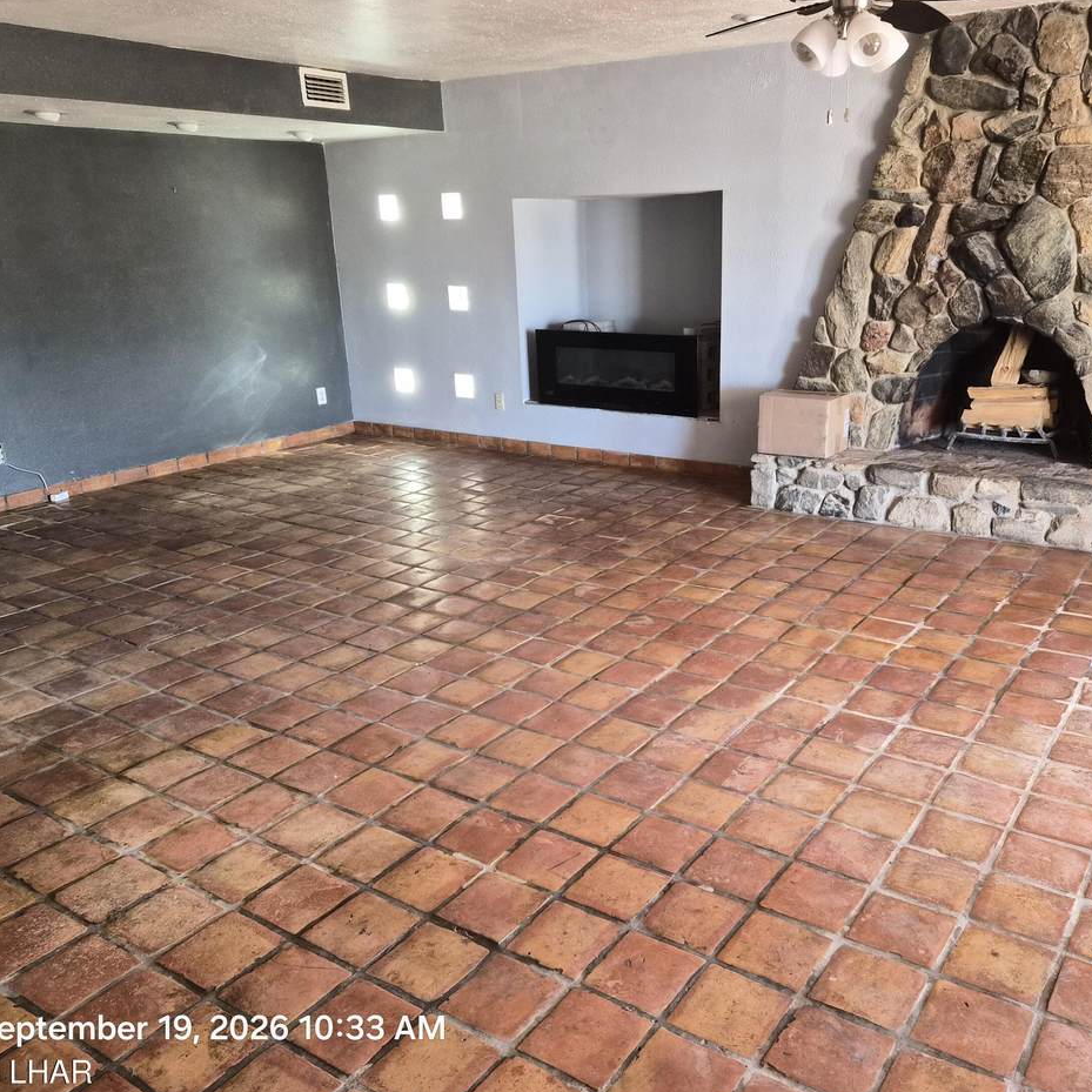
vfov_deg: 57.3
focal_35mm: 28
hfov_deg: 56.9
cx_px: 656
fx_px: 999
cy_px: 560
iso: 640
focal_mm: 5.4
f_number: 1.8
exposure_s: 1/120
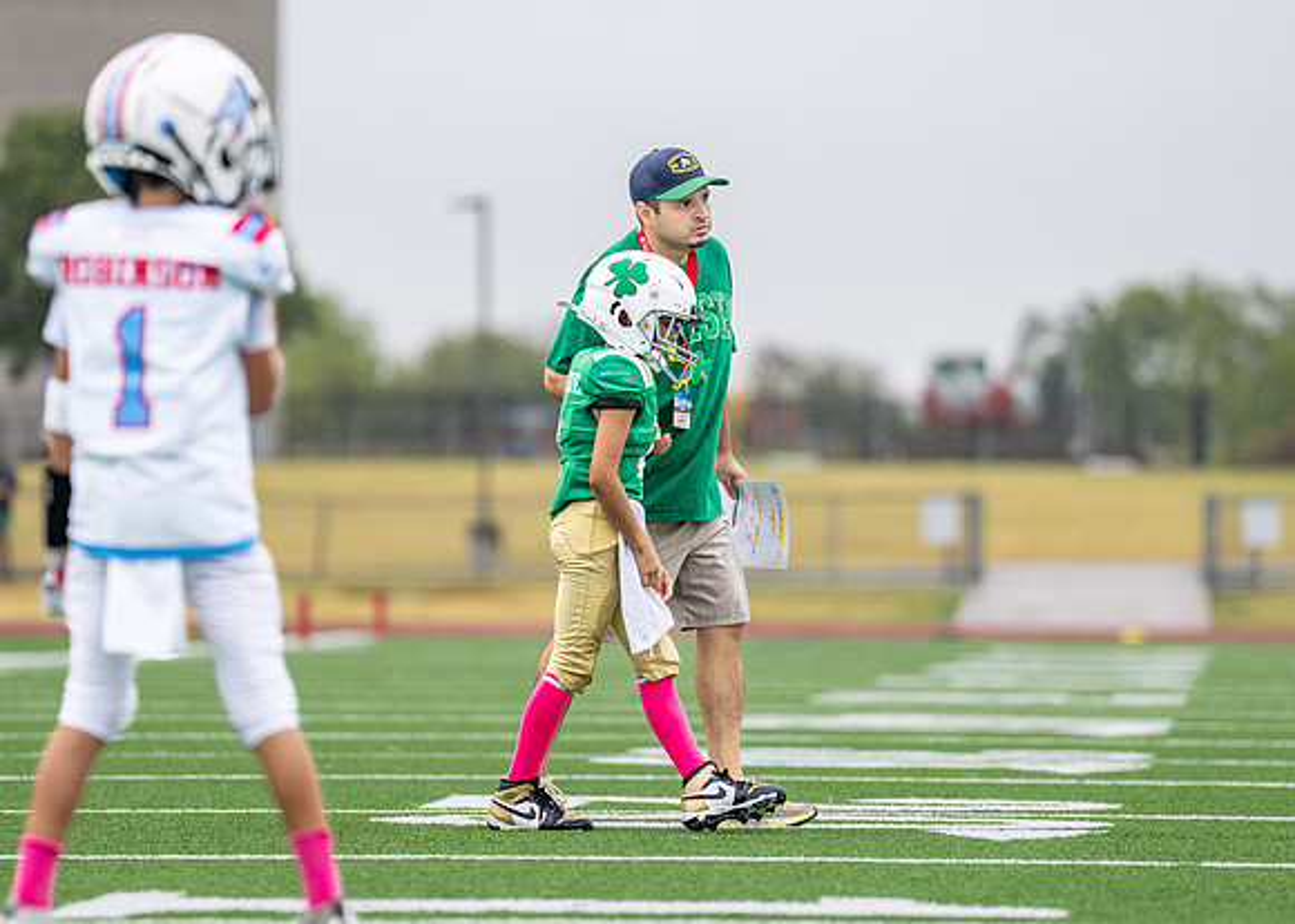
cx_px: 605
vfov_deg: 4.6
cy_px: 425
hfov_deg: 6.4
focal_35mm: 314
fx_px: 11528
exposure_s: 1/1000
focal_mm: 200
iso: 400
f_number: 2.8
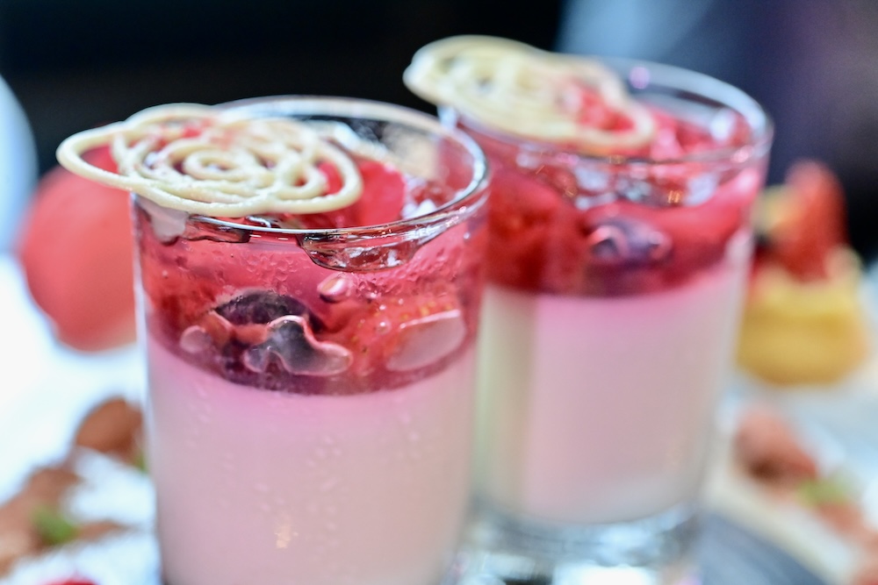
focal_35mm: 60
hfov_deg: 33.4
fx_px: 1463
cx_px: 439
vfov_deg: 22.6
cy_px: 292
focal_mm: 60
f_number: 5.6
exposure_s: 1/250
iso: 6400
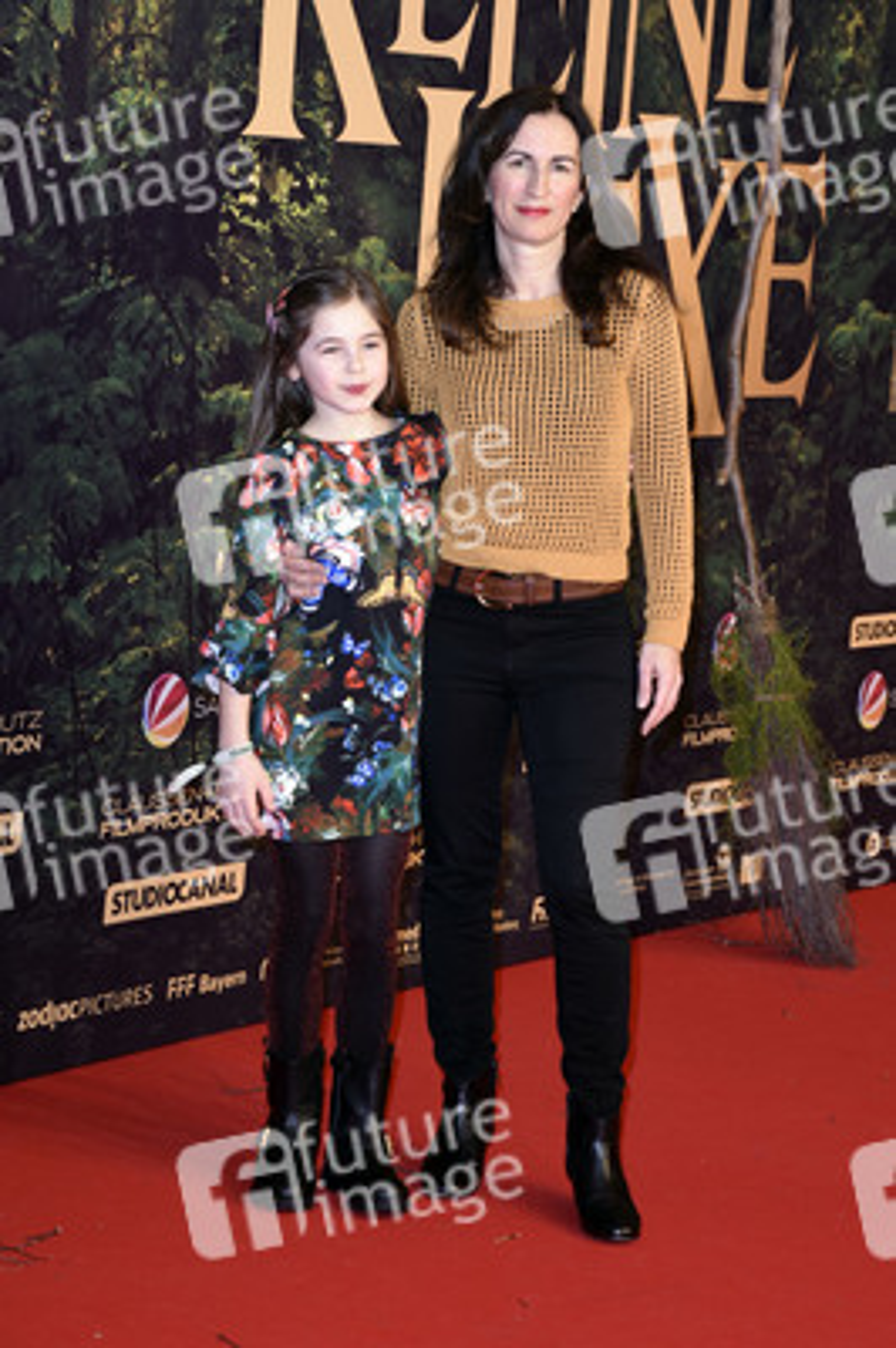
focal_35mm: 93
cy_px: 674
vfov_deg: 21.9
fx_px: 3478
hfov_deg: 14.7
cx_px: 448
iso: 320
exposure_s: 1/60
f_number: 6.3
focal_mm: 62
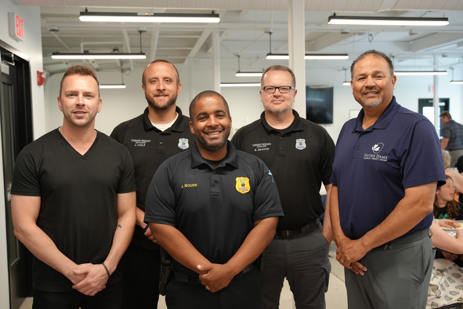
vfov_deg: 35.1
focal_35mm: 38
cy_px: 154
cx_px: 232
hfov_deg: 50.7
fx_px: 489
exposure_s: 1/160
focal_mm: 38
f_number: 4
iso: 2000
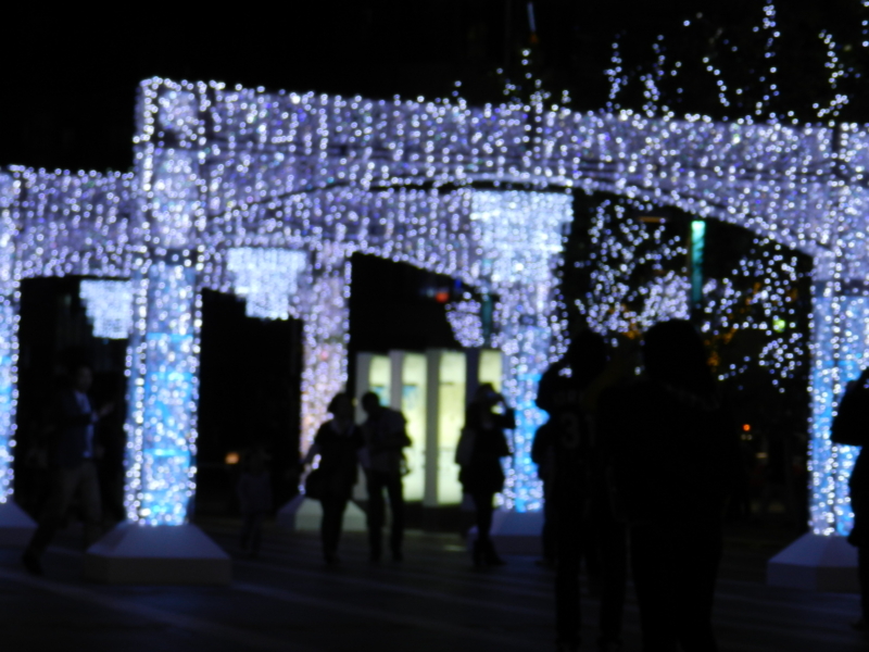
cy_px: 326
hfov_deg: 17.1
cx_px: 434
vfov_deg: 12.9
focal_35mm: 115
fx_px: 2887
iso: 160
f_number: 4.8
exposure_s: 1/30
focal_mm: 20.5
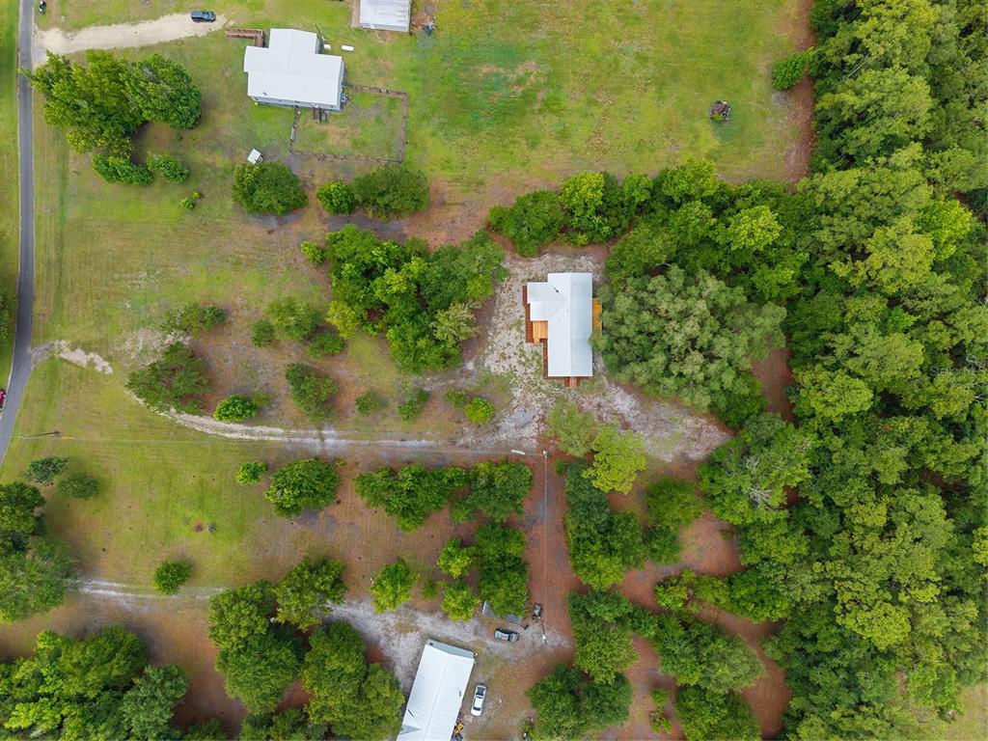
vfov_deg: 56.8
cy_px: 370
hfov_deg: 71.6
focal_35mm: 24
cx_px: 494
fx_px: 685
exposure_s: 1/500
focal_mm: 8.67
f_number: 1.8
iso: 100
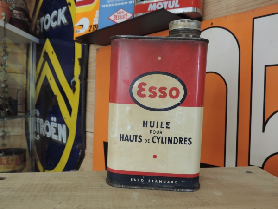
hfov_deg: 60.0
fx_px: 241
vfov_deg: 46.8
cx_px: 139
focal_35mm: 30
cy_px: 104
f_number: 3.1
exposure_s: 1/30
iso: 125
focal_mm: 5.3
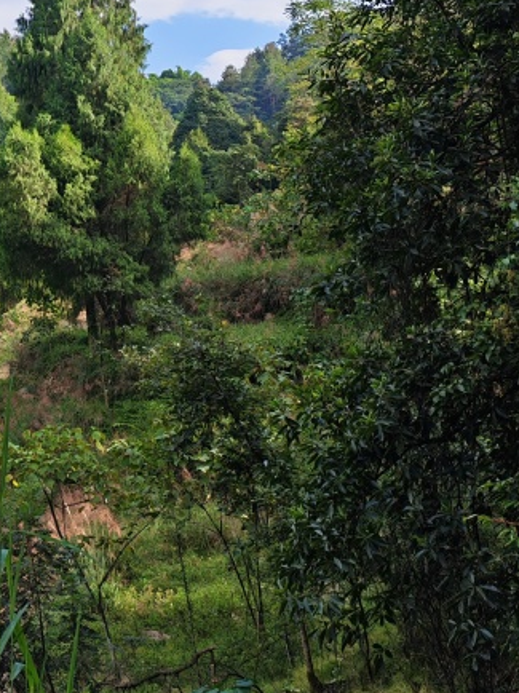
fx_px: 1181
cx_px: -57
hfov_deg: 23.2
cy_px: 23
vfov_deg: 30.7
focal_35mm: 59
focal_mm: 6.12
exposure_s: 1/680
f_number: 1.9
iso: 50
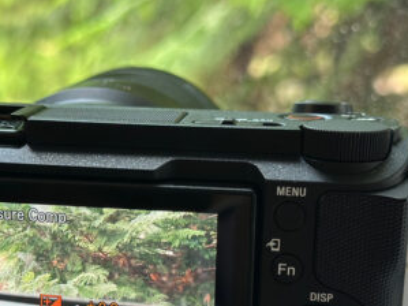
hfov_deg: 21.7
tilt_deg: -18.2
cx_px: 120
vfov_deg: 16.2
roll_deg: -0.8
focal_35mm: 90
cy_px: 264
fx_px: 1060
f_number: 1.78
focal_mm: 6.86
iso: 160
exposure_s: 1/60
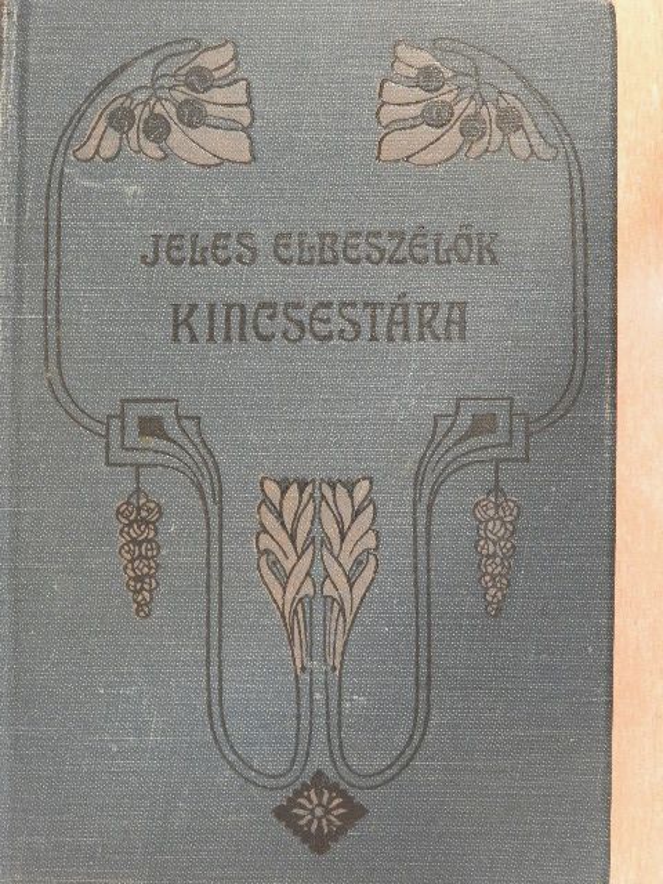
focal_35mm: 70
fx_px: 1788
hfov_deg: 21.0
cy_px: 442
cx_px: 332
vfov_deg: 27.8
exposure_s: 1/5
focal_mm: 12.5
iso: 800
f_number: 4.5
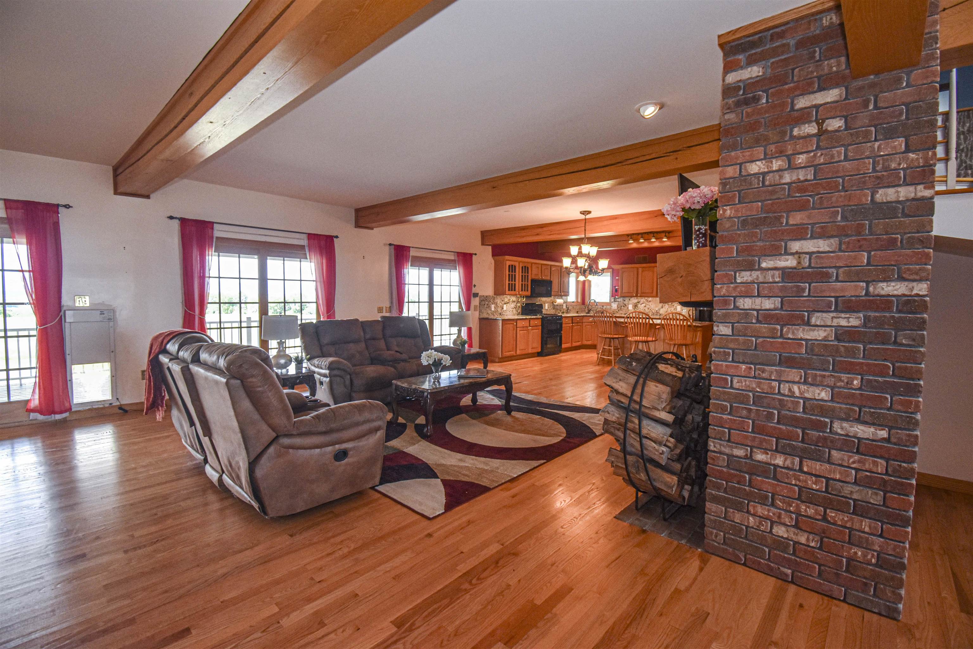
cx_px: 486
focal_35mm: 15
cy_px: 324
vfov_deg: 77.3
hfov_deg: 100.4
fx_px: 405
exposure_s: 1/200
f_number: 5
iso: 800
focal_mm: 10
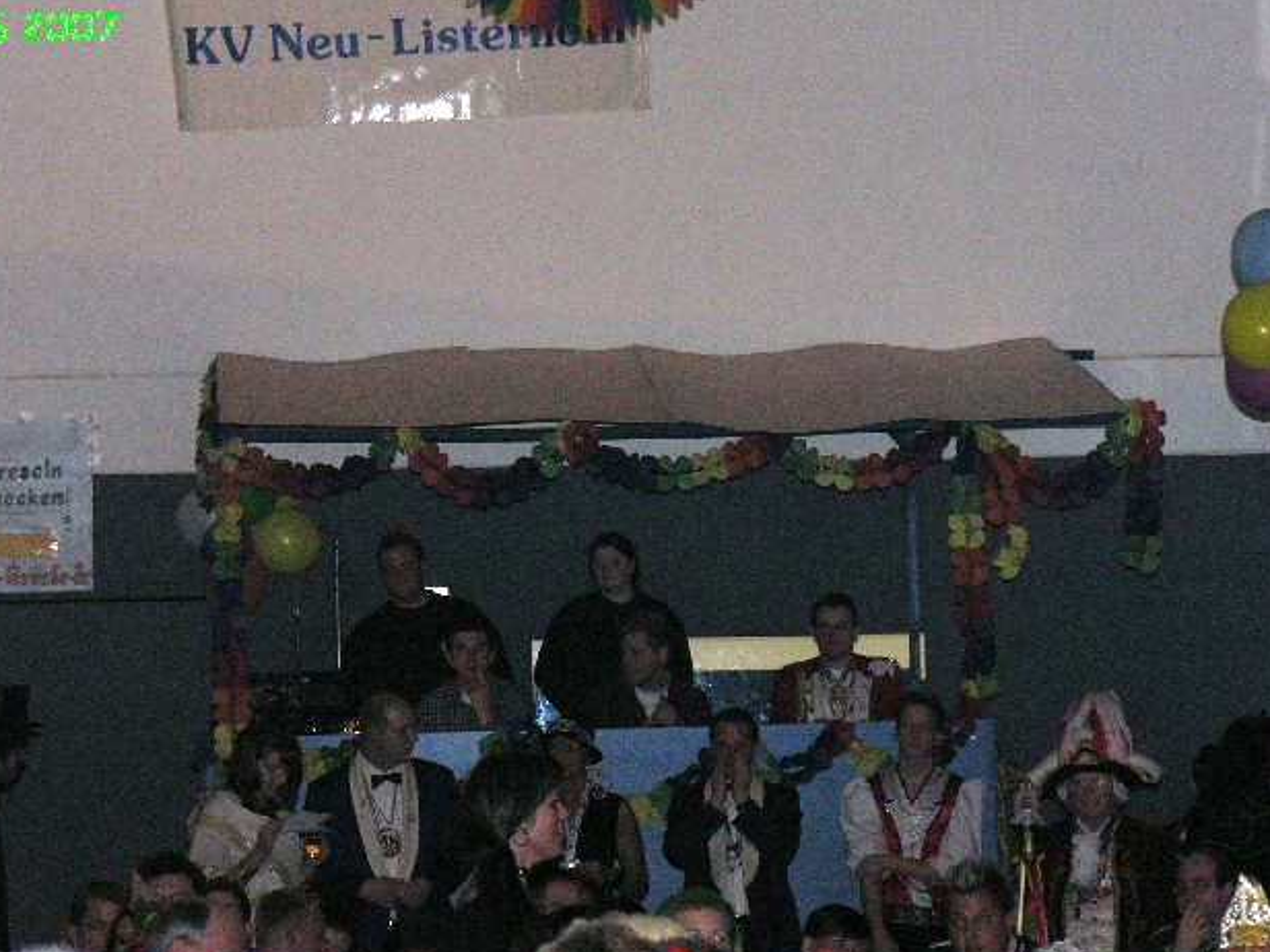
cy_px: 577
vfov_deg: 9.0
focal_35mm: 165
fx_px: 6054
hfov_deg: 12.0
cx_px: 701
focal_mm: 32.4
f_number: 4.3
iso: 200
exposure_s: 1/60.1
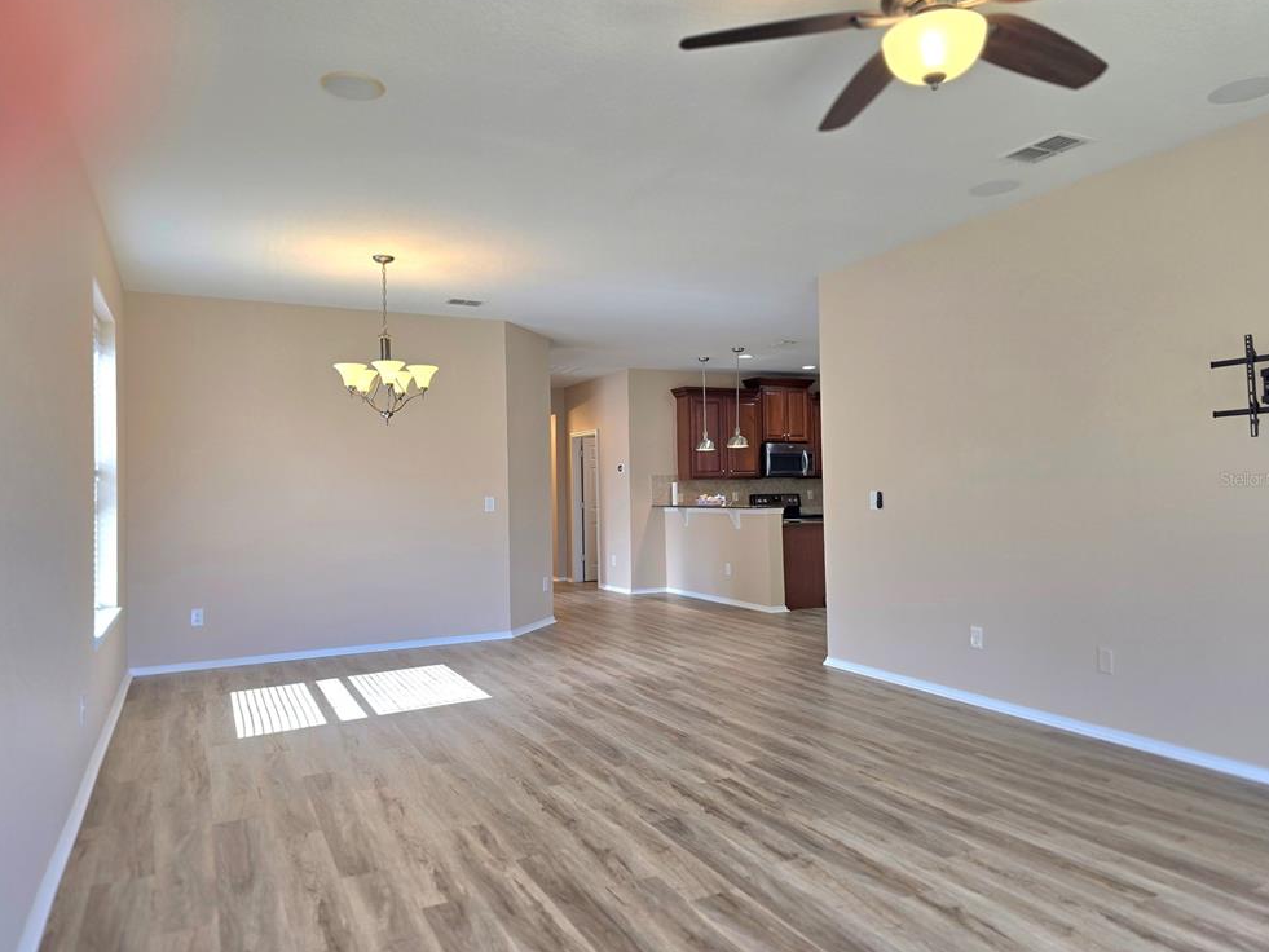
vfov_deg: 56.8
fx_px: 880
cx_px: 636
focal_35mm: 24
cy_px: 479
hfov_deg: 71.6
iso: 80
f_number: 1.7
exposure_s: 1/120
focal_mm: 6.3
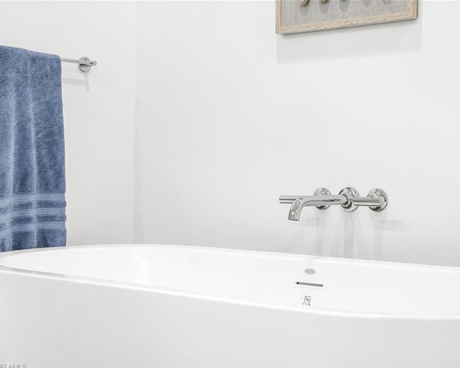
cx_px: 267
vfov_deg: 26.7
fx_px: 776
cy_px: 185
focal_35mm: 57
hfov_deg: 32.9
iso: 320
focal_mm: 50
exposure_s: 1/60
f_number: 4.5
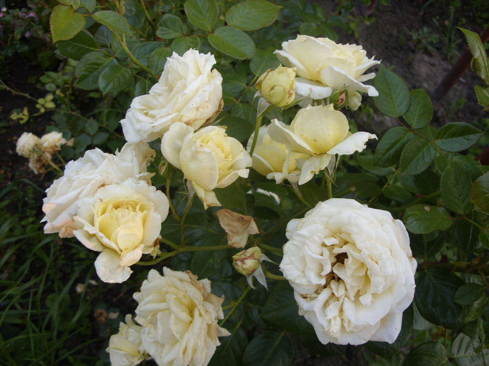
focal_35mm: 38
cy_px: 183
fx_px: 537
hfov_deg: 49.0
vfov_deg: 37.7
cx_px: 244
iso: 50
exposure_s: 1/61
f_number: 2.8
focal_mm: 6.3
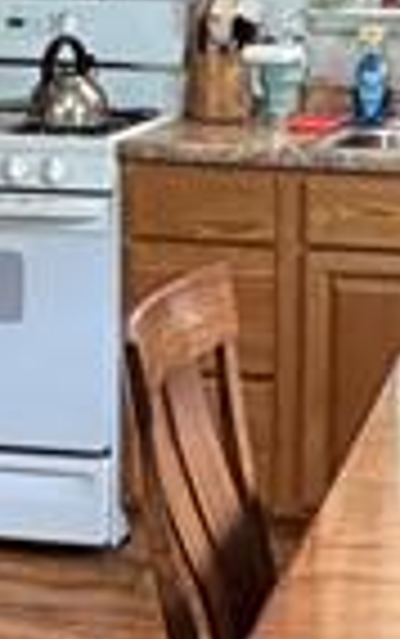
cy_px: 45
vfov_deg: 19.1
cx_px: 382
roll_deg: -1.0
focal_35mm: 107
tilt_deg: -4.4
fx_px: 1863
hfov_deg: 12.1
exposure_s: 1/60
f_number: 2.2
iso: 320
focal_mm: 2.22
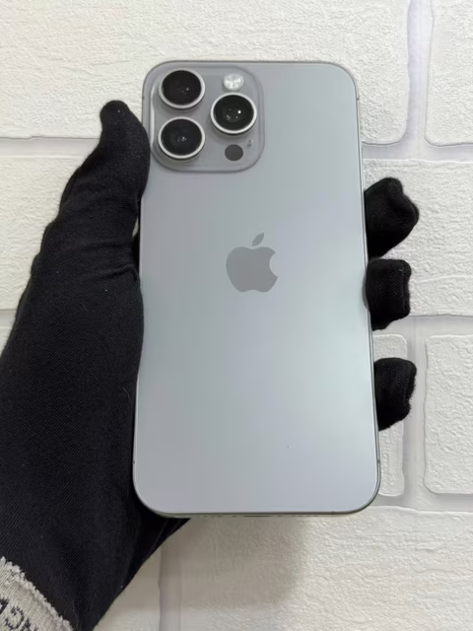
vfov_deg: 39.7
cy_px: 316
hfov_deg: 30.3
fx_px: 875
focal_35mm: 48
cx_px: 236
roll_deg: -1.0
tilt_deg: +0.3
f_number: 1.78
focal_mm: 6.76
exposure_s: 1/100
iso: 80
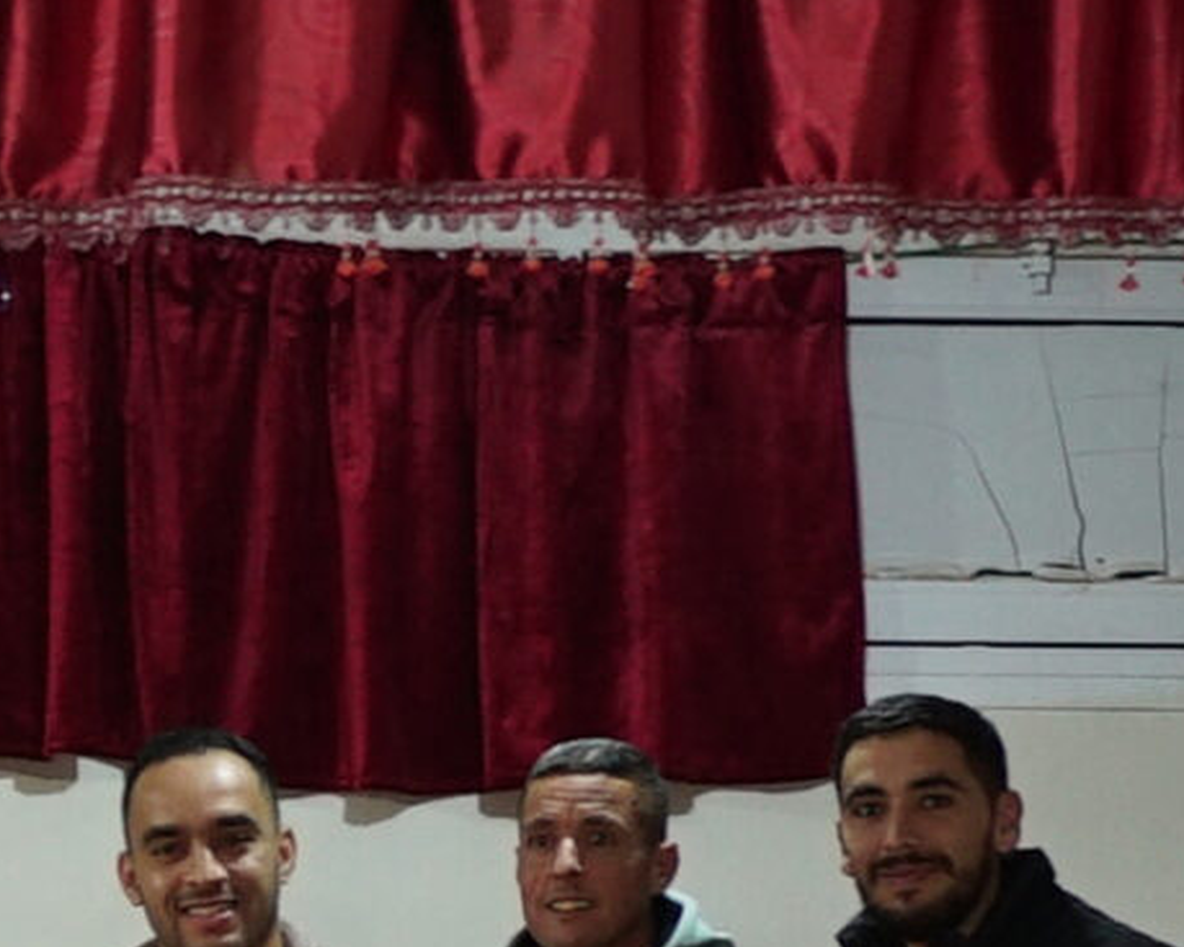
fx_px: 7708
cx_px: -1795
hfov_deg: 8.0
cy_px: 1268
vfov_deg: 7.0
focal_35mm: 220
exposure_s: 1/80
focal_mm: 28
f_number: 2.8
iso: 640
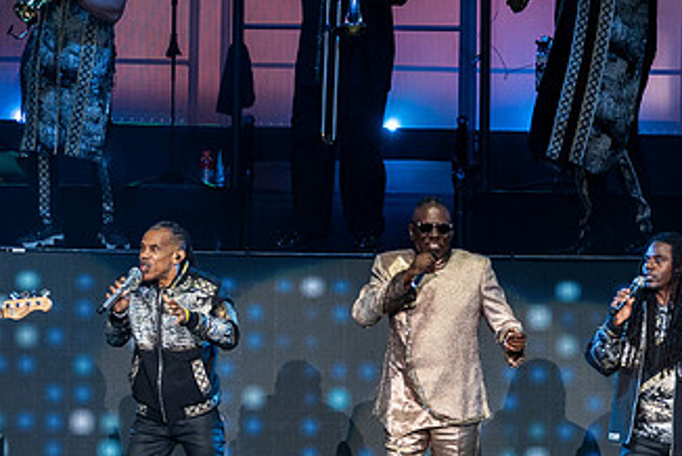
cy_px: 192
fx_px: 10410
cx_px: 337
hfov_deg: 3.8
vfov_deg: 2.5
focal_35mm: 549
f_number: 5.3
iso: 1000
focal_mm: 210
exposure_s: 1/500
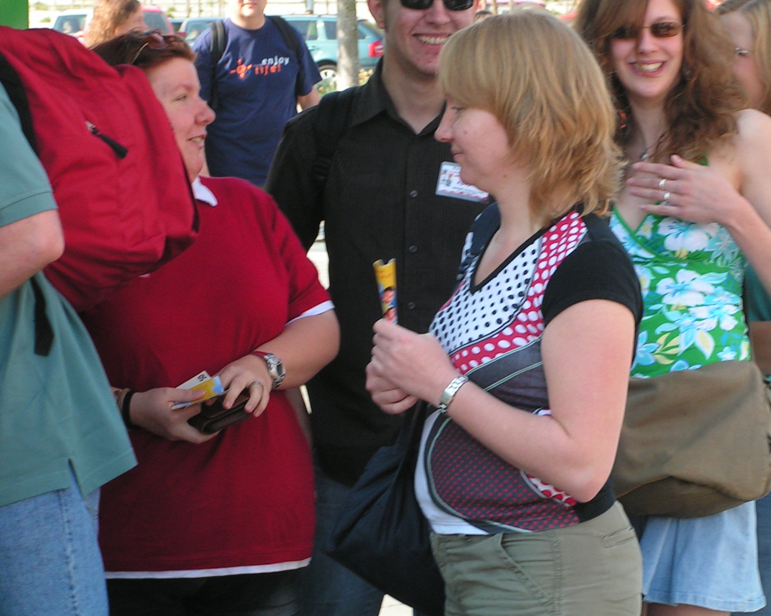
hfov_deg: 11.0
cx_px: 494
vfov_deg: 8.8
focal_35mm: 176
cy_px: 184
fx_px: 4015
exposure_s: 1/100
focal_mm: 19.6
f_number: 4
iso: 50
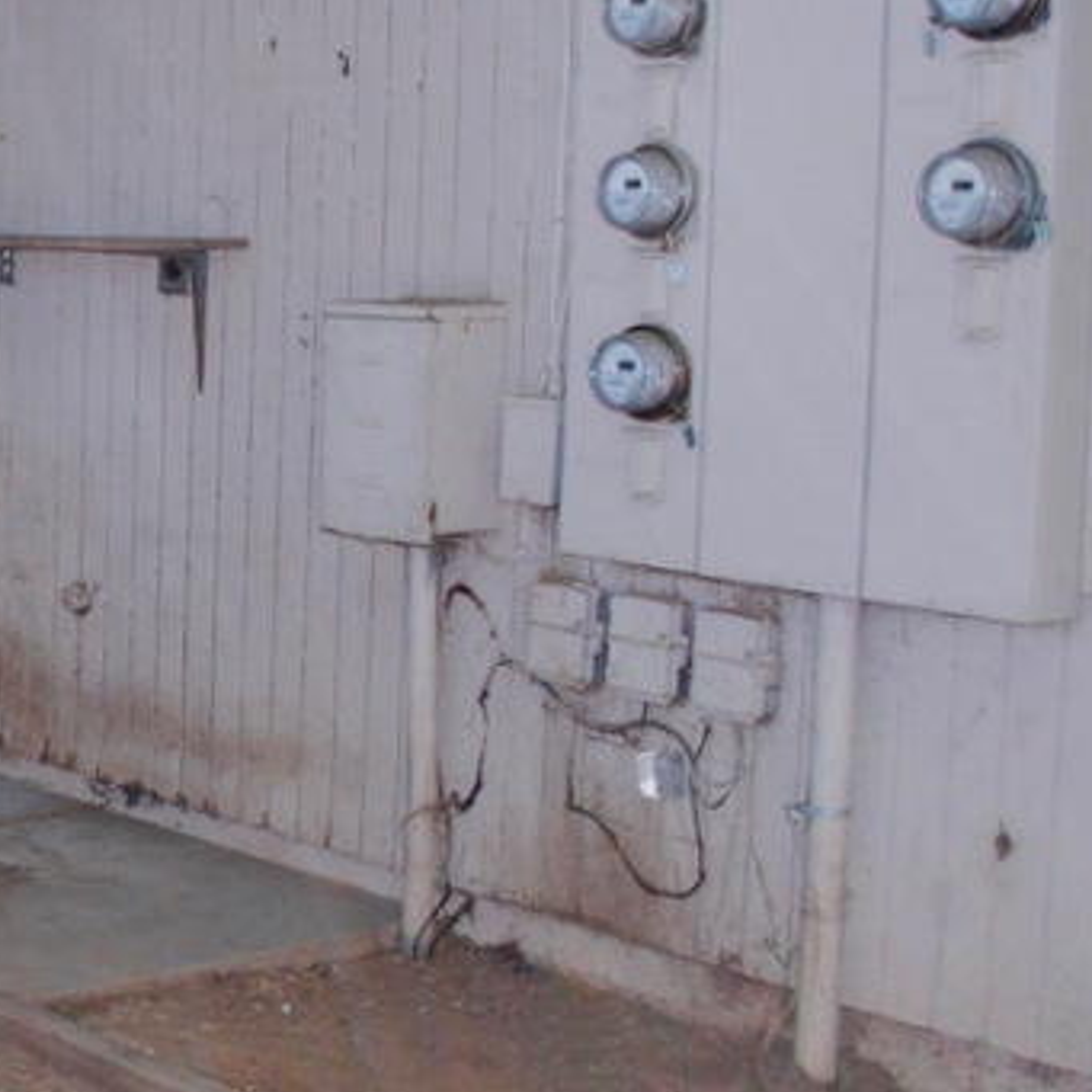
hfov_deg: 21.5
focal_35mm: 69
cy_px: 447
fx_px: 2463
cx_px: -487
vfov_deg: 25.0
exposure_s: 1/60
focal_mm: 18
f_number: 3.5
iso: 250
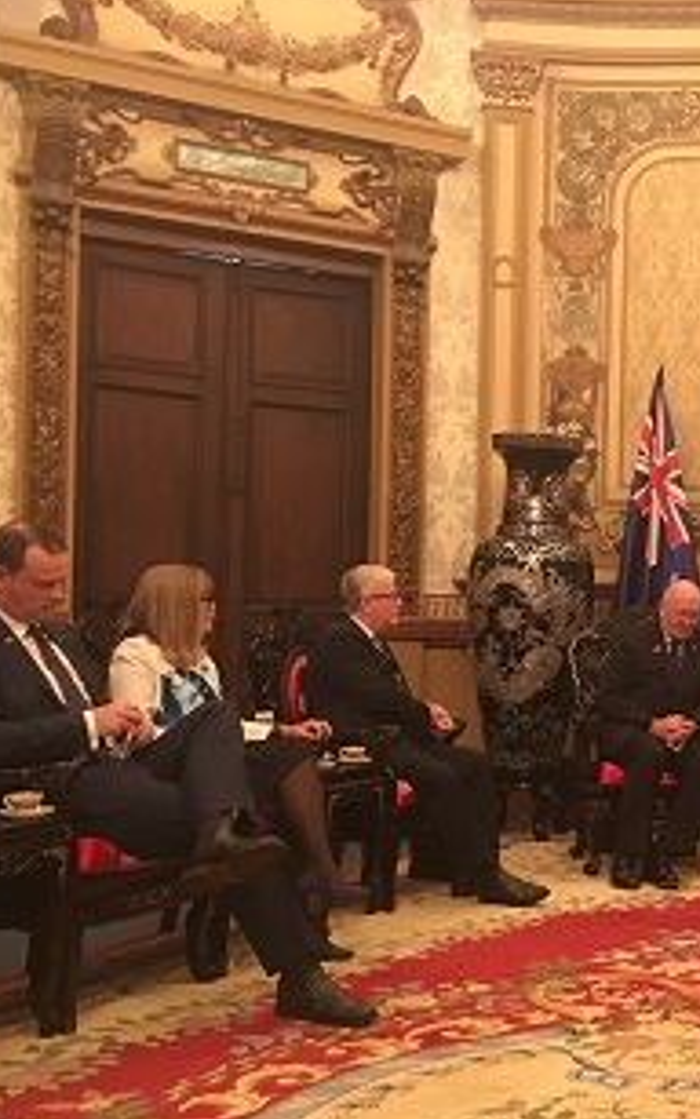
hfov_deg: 23.9
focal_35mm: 50
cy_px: 658
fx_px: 1525
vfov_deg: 40.2
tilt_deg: +0.1
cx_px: 806
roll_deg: -2.2
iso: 80
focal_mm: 4.15
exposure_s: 1/10
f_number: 2.2
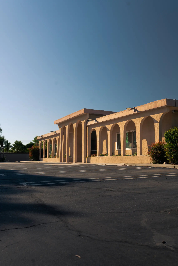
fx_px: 259
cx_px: 89
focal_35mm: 35
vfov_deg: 54.4
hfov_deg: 37.9
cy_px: 133
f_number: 5.6
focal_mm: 35
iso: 160
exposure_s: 1/250
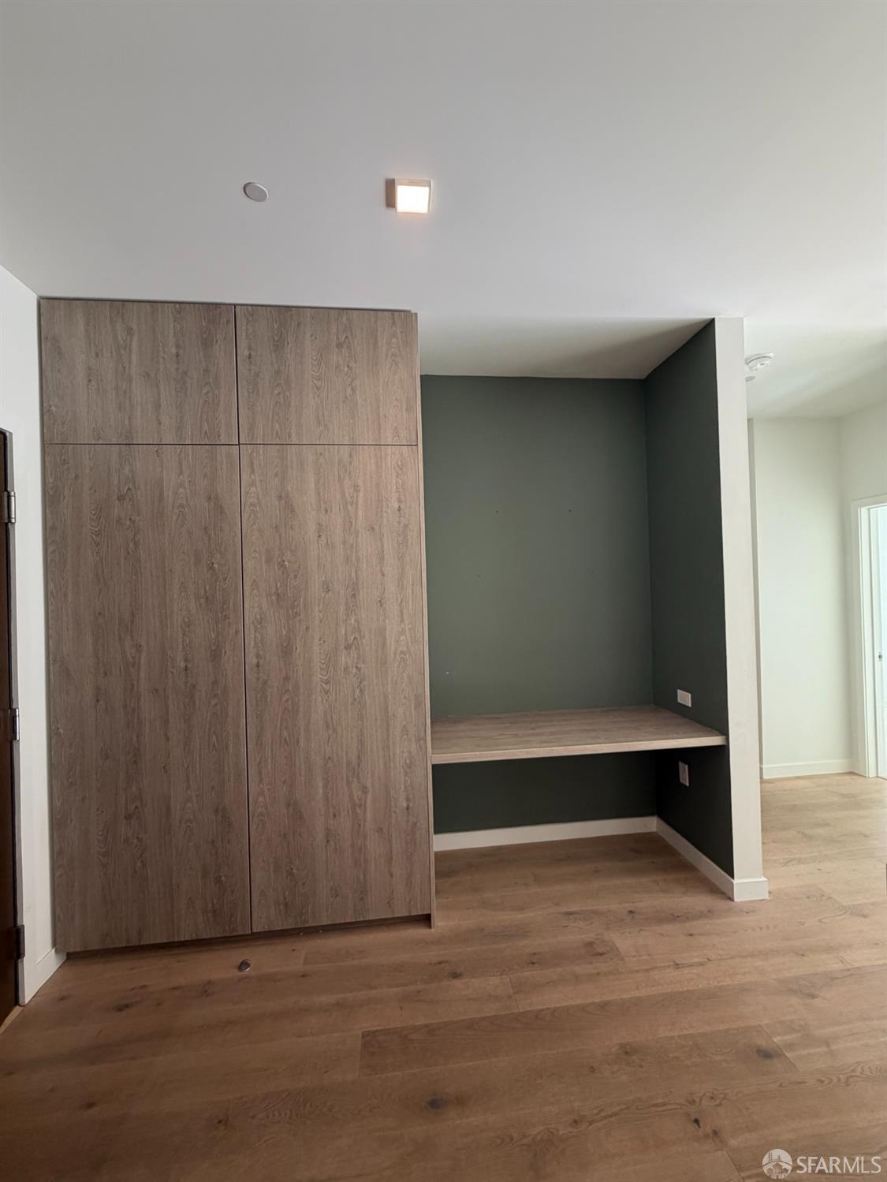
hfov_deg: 85.7
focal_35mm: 14
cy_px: 591
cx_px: 444
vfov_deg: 102.0
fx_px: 478
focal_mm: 2.22
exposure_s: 1/120
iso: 200
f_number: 2.2
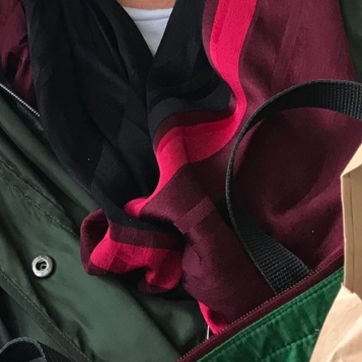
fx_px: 1230
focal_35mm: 104
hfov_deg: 15.9
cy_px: 74
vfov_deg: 16.6
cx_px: -101
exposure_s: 1/33
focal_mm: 3.99
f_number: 1.8
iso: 25
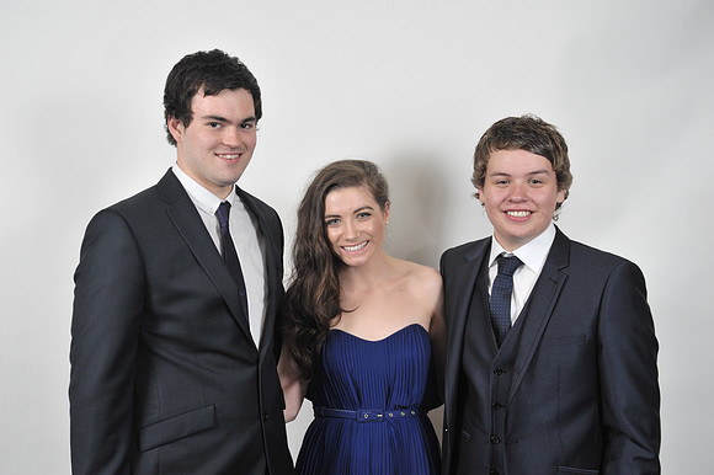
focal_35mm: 52
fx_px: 1031
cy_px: 238
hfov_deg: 38.2
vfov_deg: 26.0
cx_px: 357
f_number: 7.1
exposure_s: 1/160
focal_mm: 52
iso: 1000
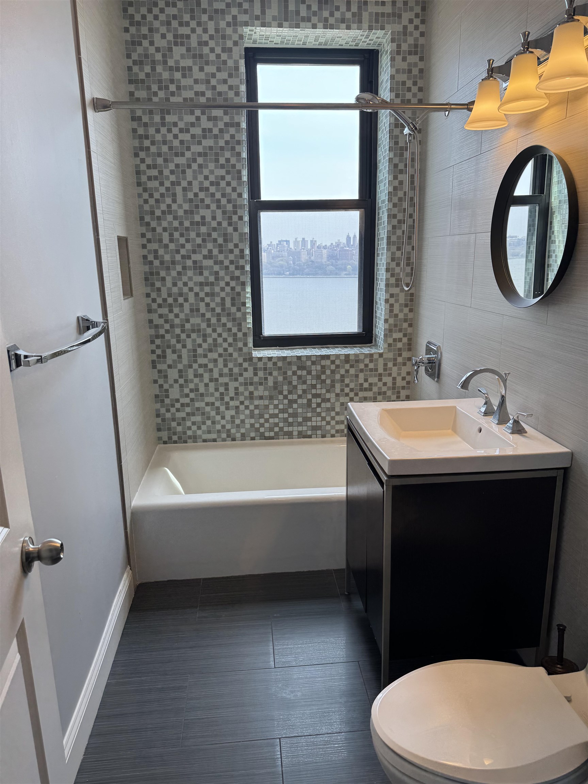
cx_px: 294
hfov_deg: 56.8
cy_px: 392
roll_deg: +1.3
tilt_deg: -14.6
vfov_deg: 71.6
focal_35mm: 24
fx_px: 544
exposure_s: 1/331
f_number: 1.78
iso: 80
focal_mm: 6.76
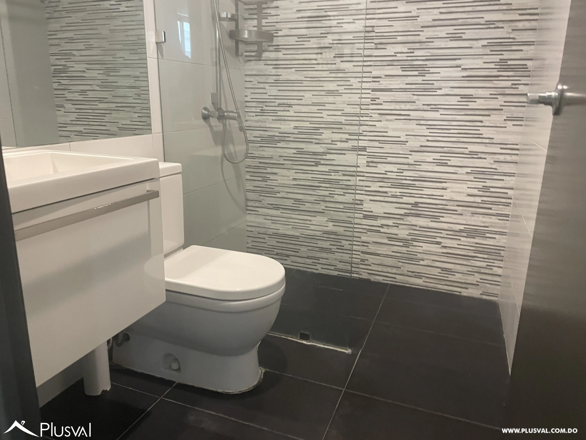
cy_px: 220
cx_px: 293
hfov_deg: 67.3
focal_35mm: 26
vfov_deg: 53.1
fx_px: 440
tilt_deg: -14.2
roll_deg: -1.6
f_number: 1.6
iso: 500
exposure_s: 1/40
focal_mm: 4.2
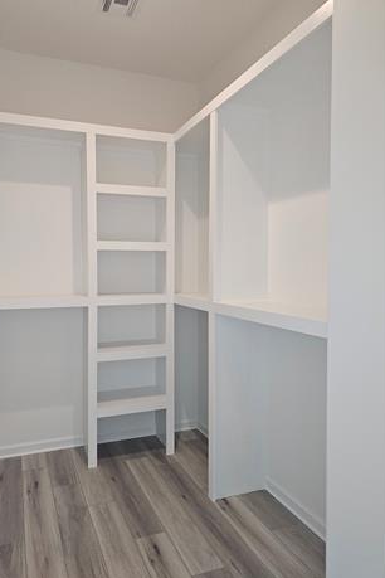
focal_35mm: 25
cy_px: 292
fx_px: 401
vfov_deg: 71.5
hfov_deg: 51.1
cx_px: 166
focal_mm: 6.3
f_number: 1.7
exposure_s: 1/60
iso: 100
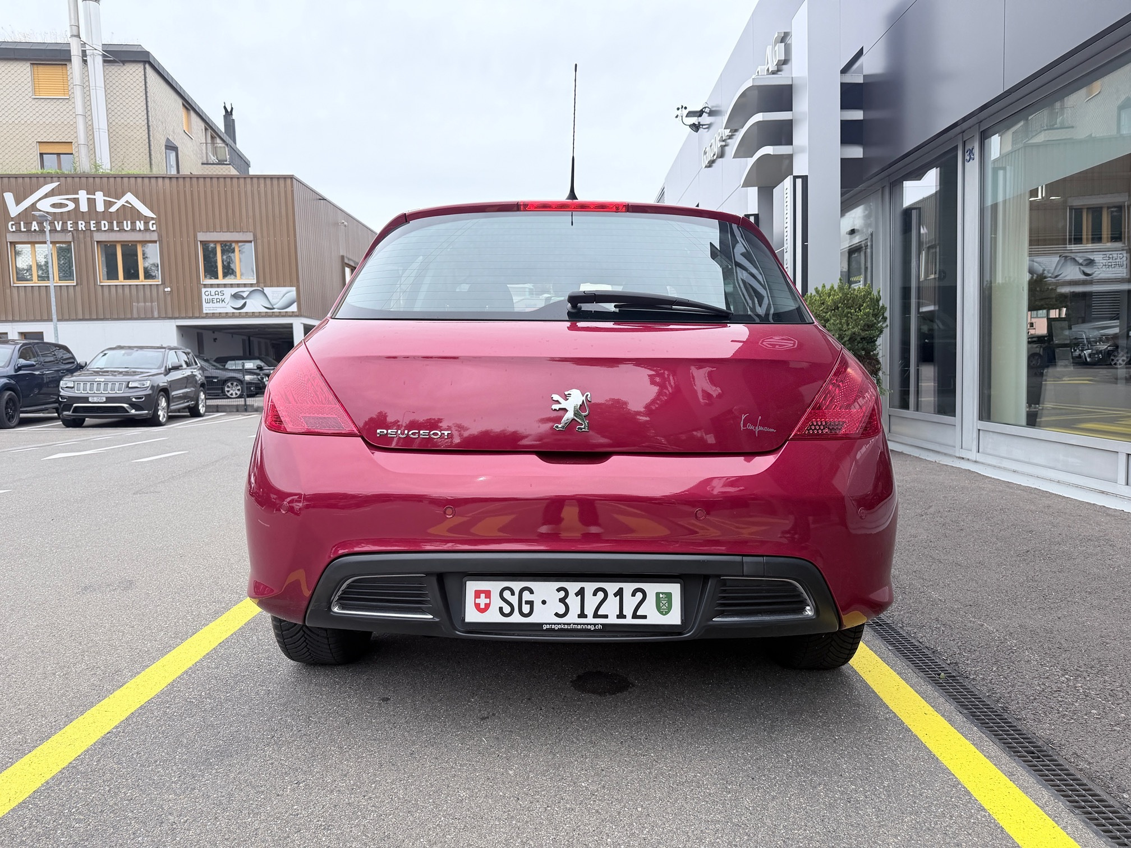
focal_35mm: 24
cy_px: 424
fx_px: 784
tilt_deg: -4.5
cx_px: 566
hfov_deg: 71.6
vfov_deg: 56.8
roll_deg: +2.0
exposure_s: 1/1522
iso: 80
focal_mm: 6.76
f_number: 1.78
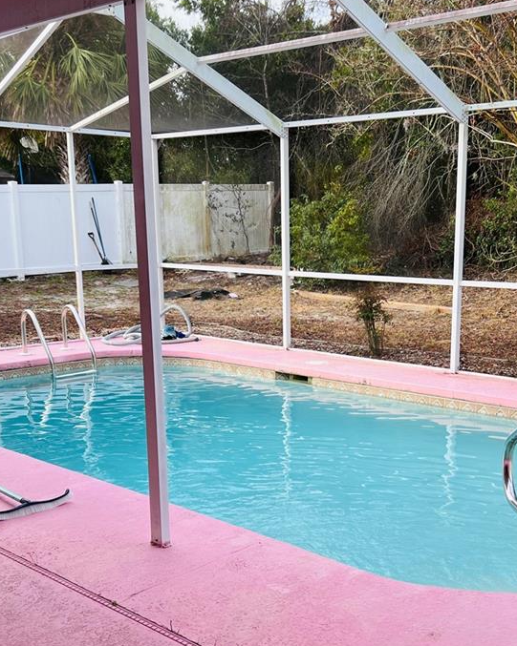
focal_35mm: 45
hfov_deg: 33.3
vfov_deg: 40.9
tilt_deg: -10.9
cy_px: 406
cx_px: 299
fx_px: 861
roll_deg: +0.4
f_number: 1.5
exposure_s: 1/516
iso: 50
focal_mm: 5.7
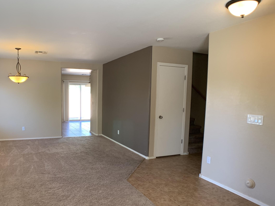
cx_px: 101
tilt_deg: -5.9
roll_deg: -0.6
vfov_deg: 38.5
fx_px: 294
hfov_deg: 49.6
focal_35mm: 37
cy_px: 121
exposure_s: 1/60
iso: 100
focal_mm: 4.25
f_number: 1.8
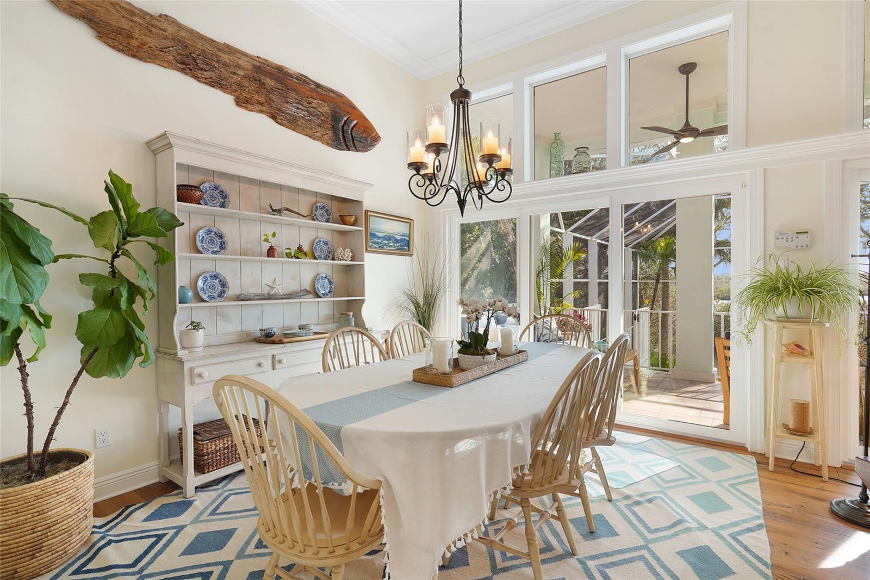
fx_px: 411
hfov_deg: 93.3
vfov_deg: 70.4
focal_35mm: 17
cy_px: 290
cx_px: 435
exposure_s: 1/4
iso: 100
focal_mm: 17
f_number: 8
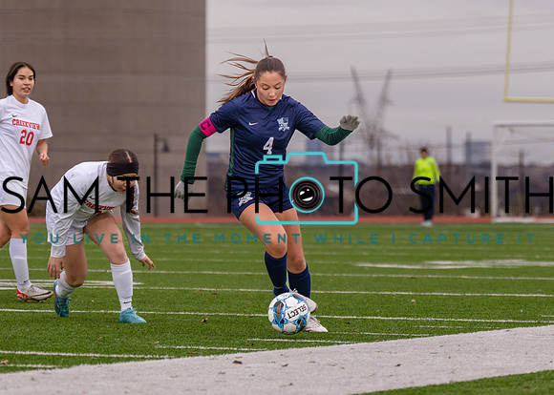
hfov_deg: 9.3
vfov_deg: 6.7
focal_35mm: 215
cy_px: 226
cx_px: 347
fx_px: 3388
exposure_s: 1/1600
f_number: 4
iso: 800
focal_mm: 150
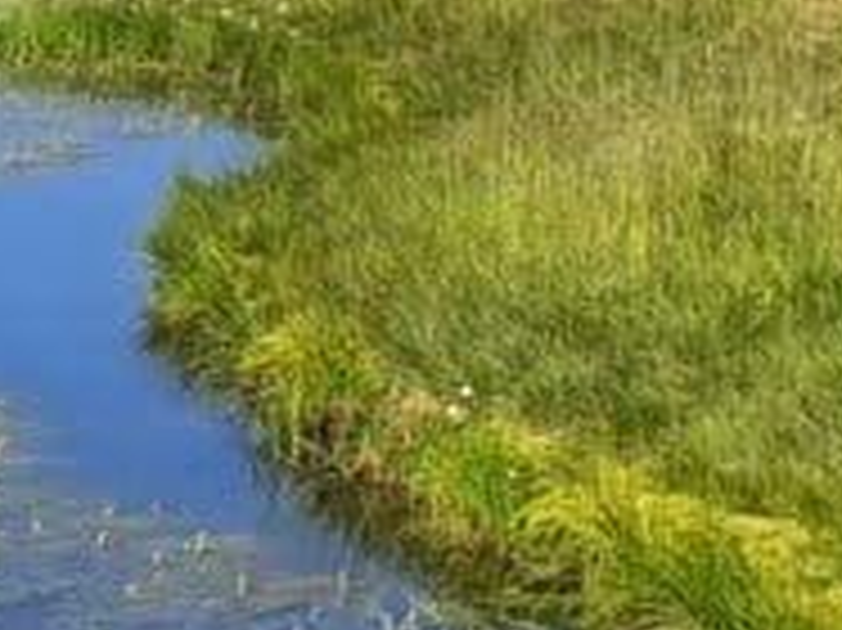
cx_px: -1670
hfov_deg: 8.8
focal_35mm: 184
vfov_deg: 8.0
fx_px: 4473
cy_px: 135
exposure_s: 1/820
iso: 50
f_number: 2.4
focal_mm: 4.3
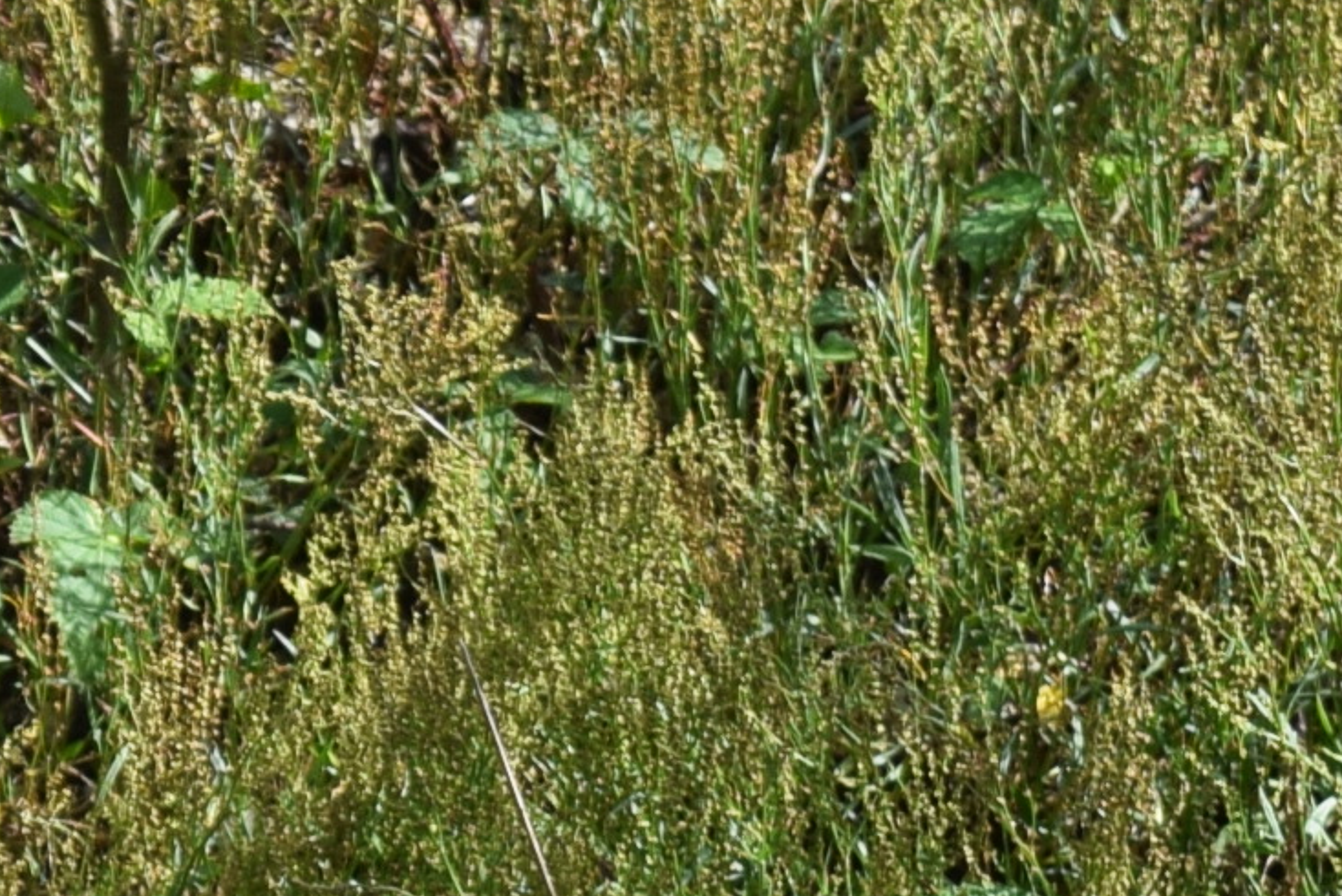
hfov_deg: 4.0
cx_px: -1666
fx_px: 18834
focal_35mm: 505
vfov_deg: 2.7
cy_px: -166
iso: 220
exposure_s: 1/250
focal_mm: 55
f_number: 8
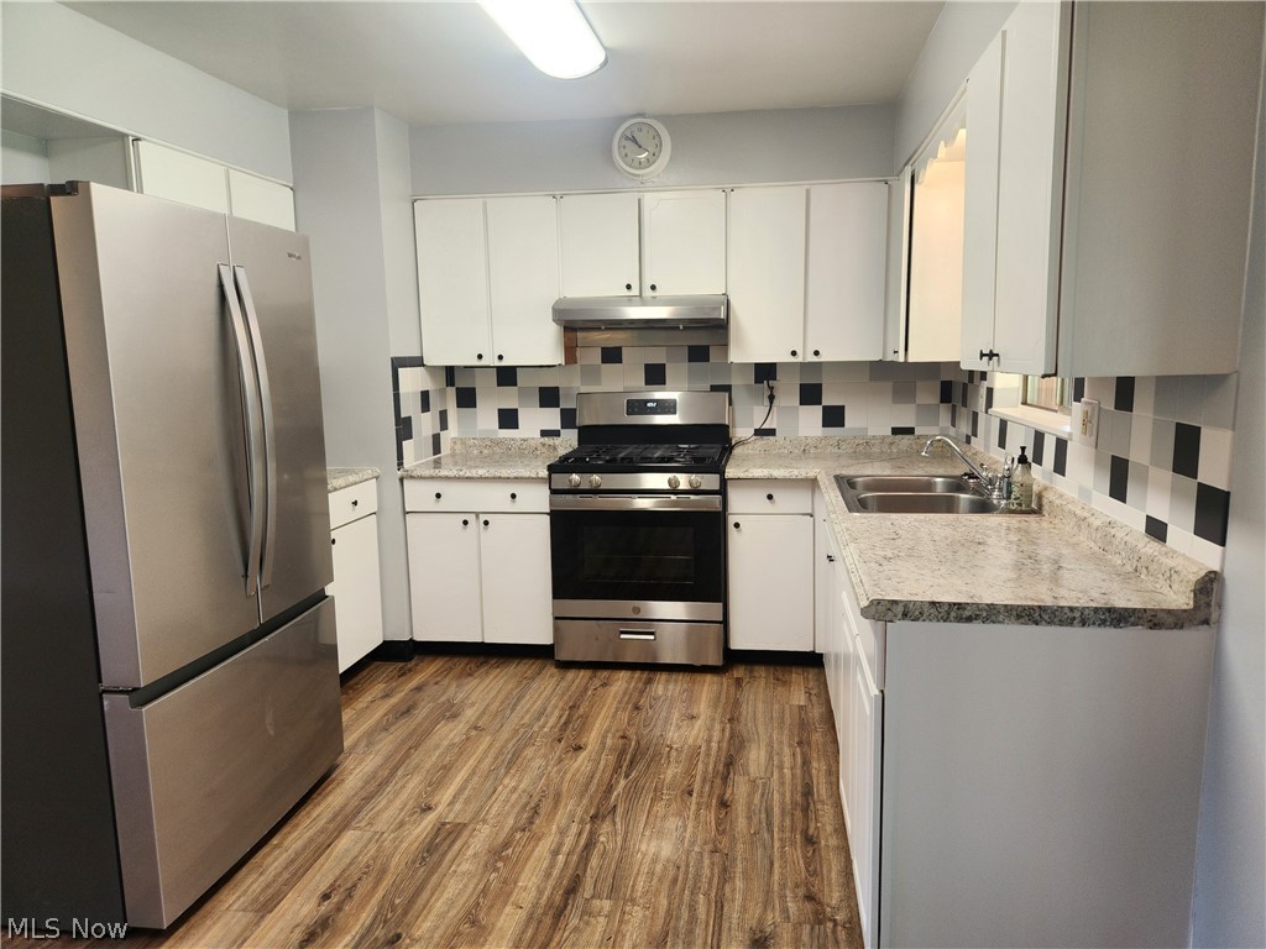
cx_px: 633
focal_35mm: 23
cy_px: 474
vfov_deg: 58.9
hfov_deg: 73.9
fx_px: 841
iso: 125
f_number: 1.8
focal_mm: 5.4
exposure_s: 1/120
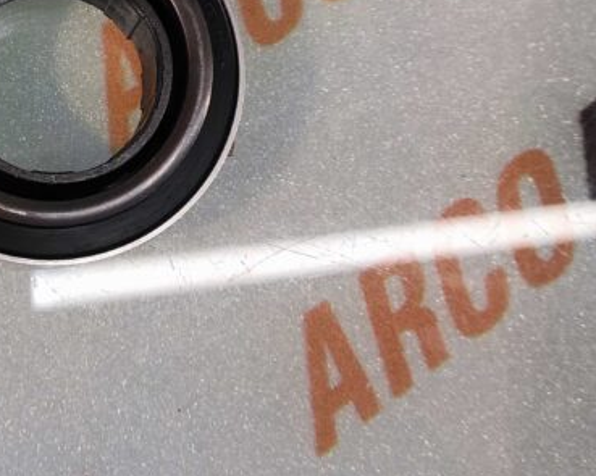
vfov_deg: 31.2
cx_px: 55
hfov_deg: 37.6
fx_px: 811
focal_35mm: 46
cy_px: 44
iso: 183
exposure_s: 1/50
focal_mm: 4.74
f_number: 1.79
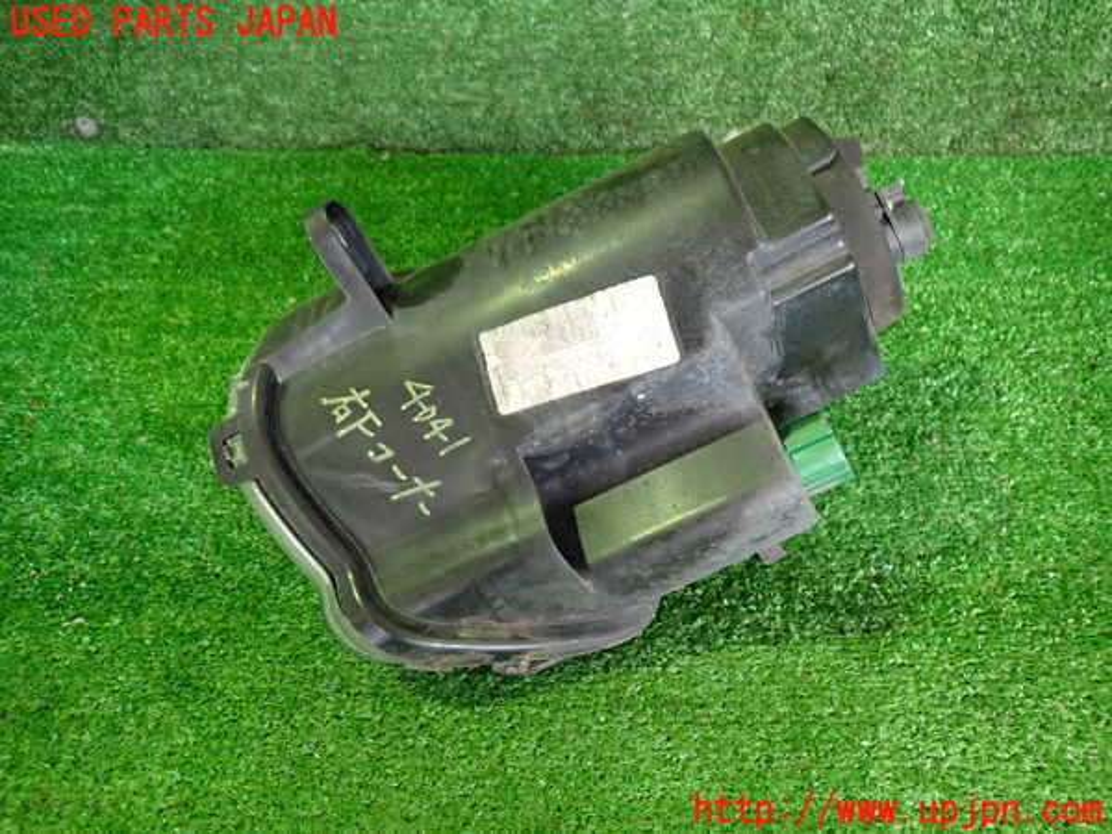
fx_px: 803
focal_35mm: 25
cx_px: 556
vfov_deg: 54.9
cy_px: 417
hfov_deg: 69.4
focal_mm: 4.5
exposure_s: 1/30
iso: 500
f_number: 2
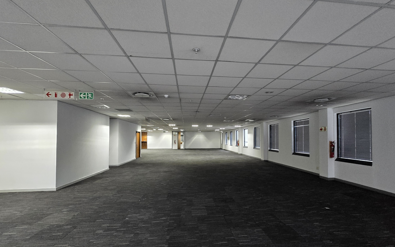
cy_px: 134
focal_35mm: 16
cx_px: 210
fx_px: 172
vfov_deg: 71.1
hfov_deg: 97.7
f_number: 2.2
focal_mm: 1.7
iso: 1000
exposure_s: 1/50
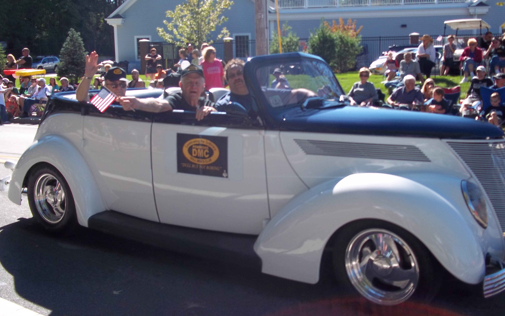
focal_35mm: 39
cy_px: 137
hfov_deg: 50.4
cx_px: 253
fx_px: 537
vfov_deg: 32.7
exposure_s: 1/500
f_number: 3.1
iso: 80
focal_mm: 6.5
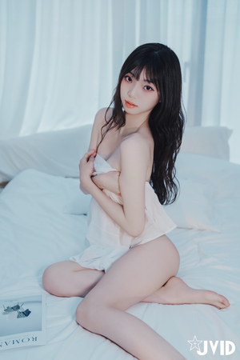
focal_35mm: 49
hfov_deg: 27.5
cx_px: 120
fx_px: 490
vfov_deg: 40.3
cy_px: 180
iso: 200
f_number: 3.2
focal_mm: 49
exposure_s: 1/50
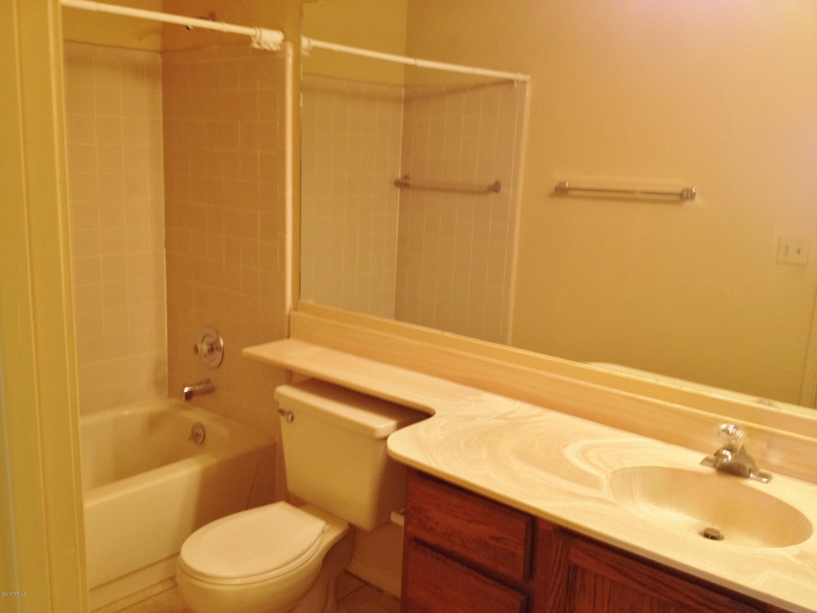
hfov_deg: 52.6
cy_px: 306
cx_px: 408
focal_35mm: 35
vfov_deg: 40.7
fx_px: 826
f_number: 2.4
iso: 125
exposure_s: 1/20
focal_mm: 4.28
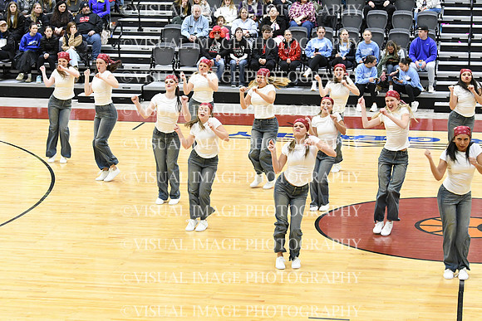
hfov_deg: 19.5
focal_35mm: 105
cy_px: 160
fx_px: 1406
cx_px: 241
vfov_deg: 13.0
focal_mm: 70
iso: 5000
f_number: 4
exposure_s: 1/250
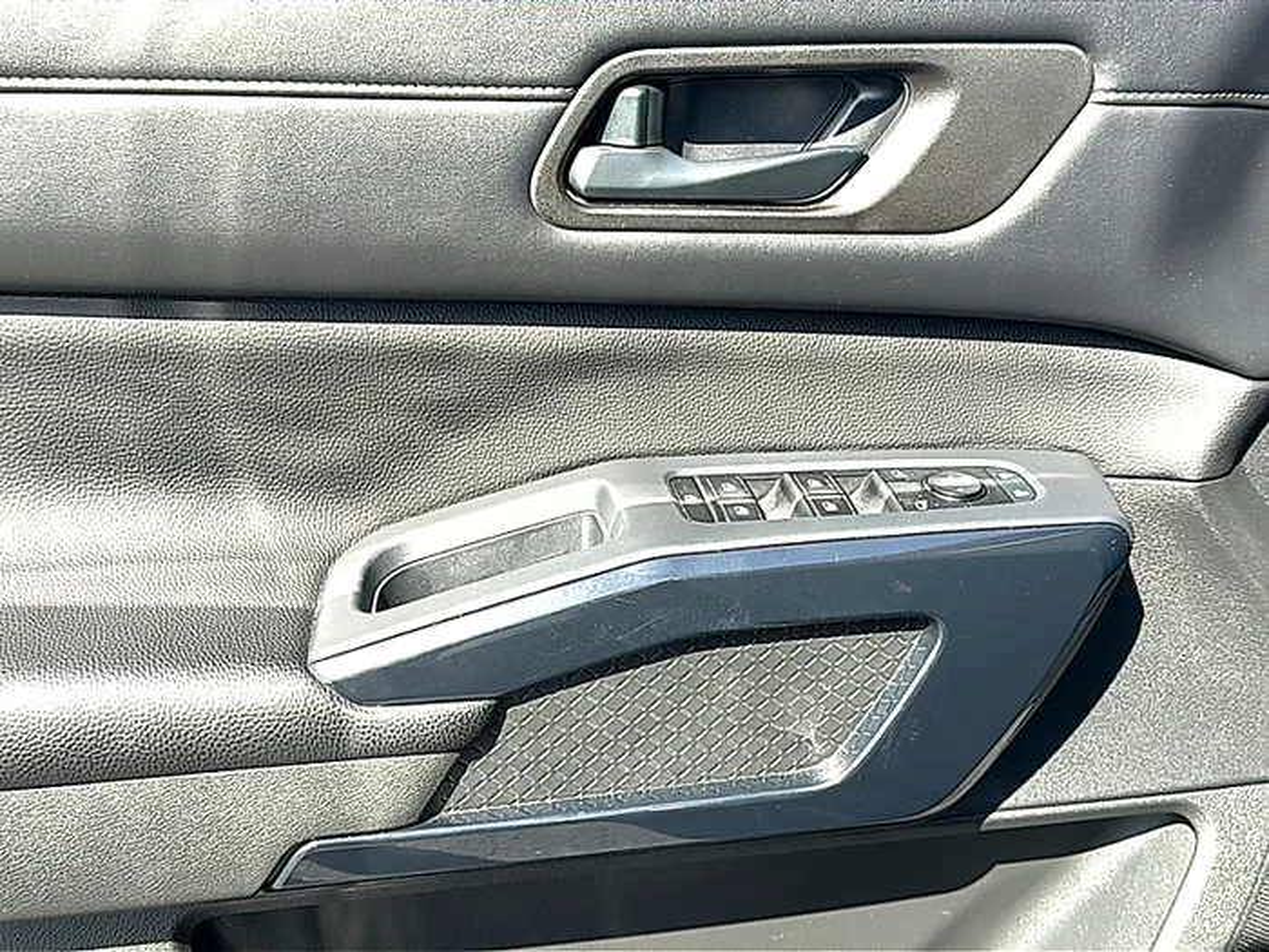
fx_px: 1393
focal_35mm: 38
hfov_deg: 49.0
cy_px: 476
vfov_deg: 37.7
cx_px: 634
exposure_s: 1/631
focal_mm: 6.86
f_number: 1.78
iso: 80
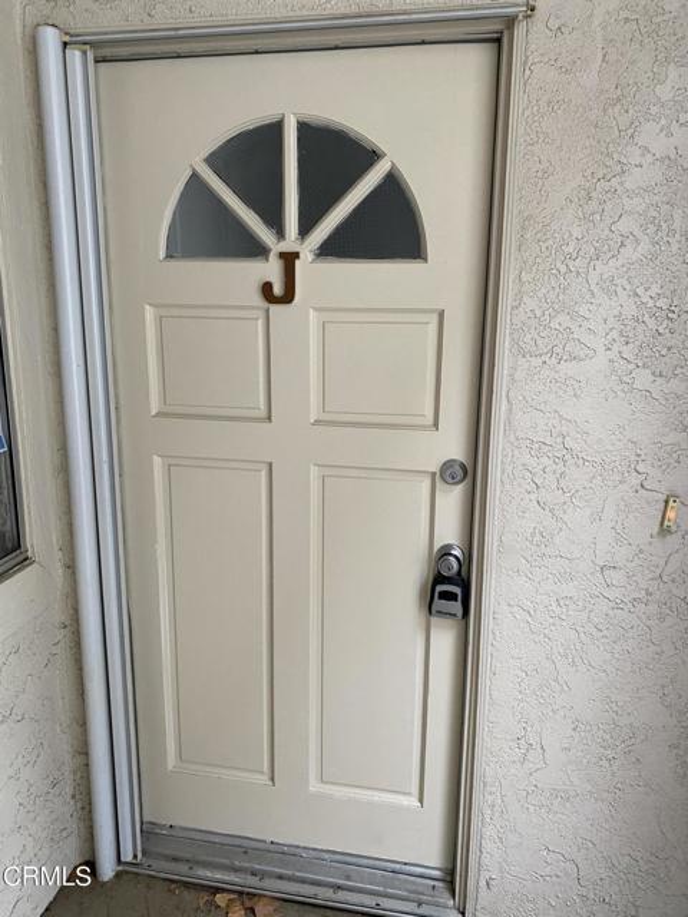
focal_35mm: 26
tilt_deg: -12.5
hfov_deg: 53.1
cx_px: 344
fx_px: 689
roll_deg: -1.7
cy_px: 458
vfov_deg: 67.3
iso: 200
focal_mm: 4.25
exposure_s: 1/60
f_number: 1.8
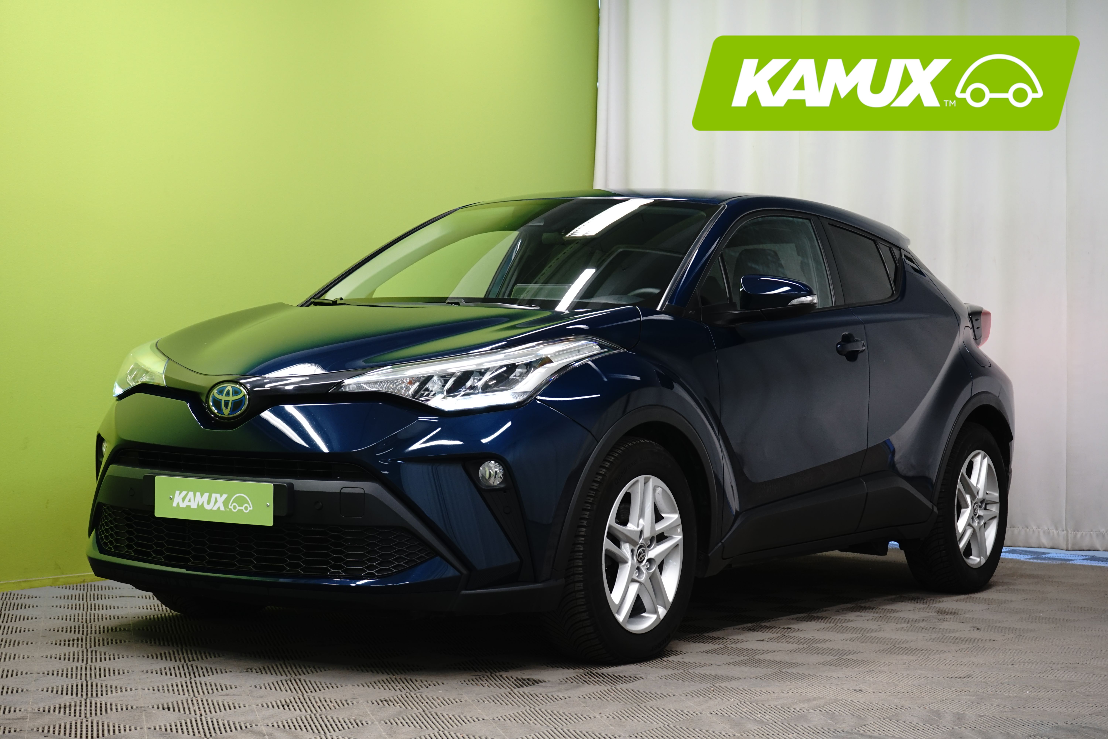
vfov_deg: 19.7
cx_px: 554
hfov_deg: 29.2
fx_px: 2124
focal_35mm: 69
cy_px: 370
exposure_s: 1/6
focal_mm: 69
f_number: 8
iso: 500
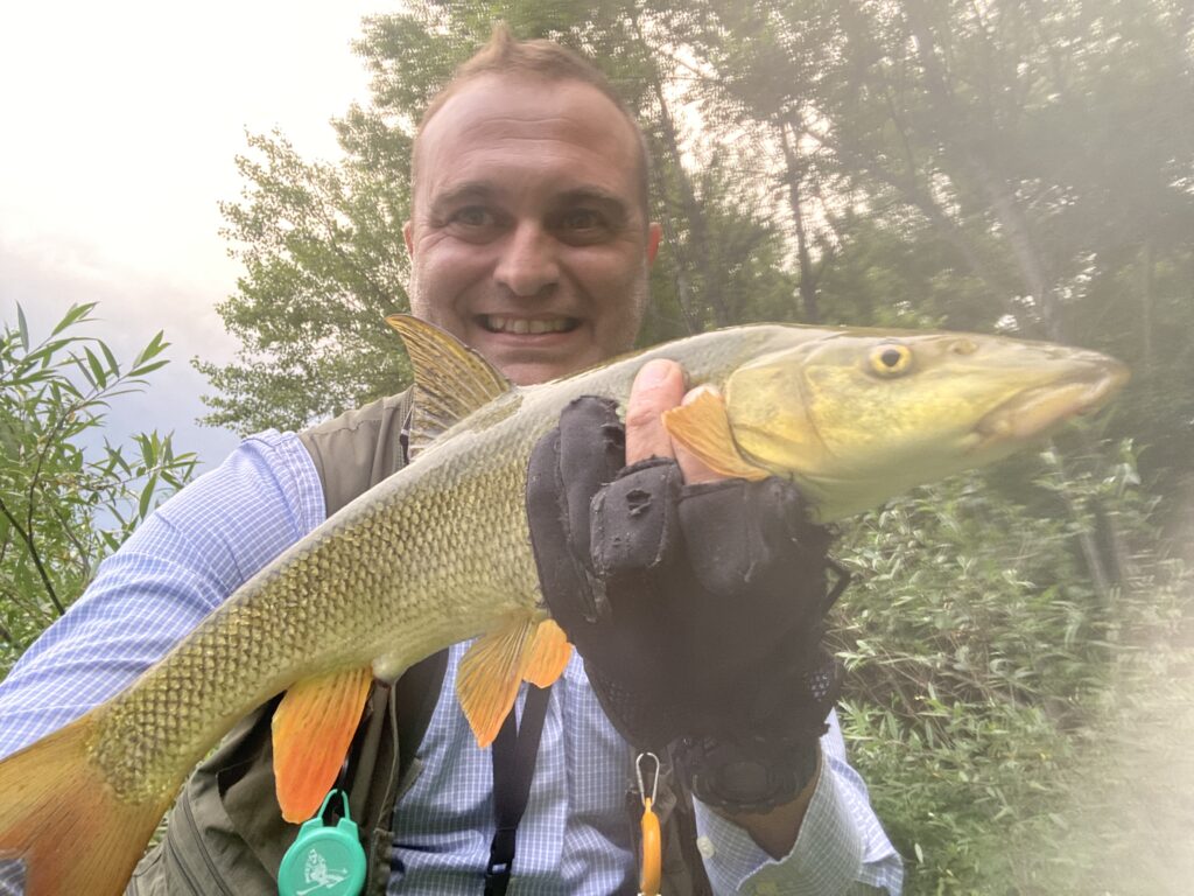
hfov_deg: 73.9
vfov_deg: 58.9
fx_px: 793
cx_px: 597
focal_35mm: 23
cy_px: 448
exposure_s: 1/60
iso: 160
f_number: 2.2
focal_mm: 2.71
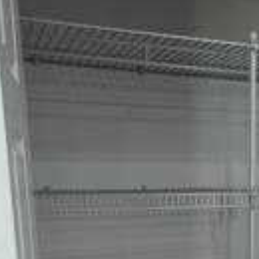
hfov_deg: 27.3
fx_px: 516
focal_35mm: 61
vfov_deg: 25.8
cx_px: 227
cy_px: 295
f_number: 2.2
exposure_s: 1/120
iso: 200
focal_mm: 2.22
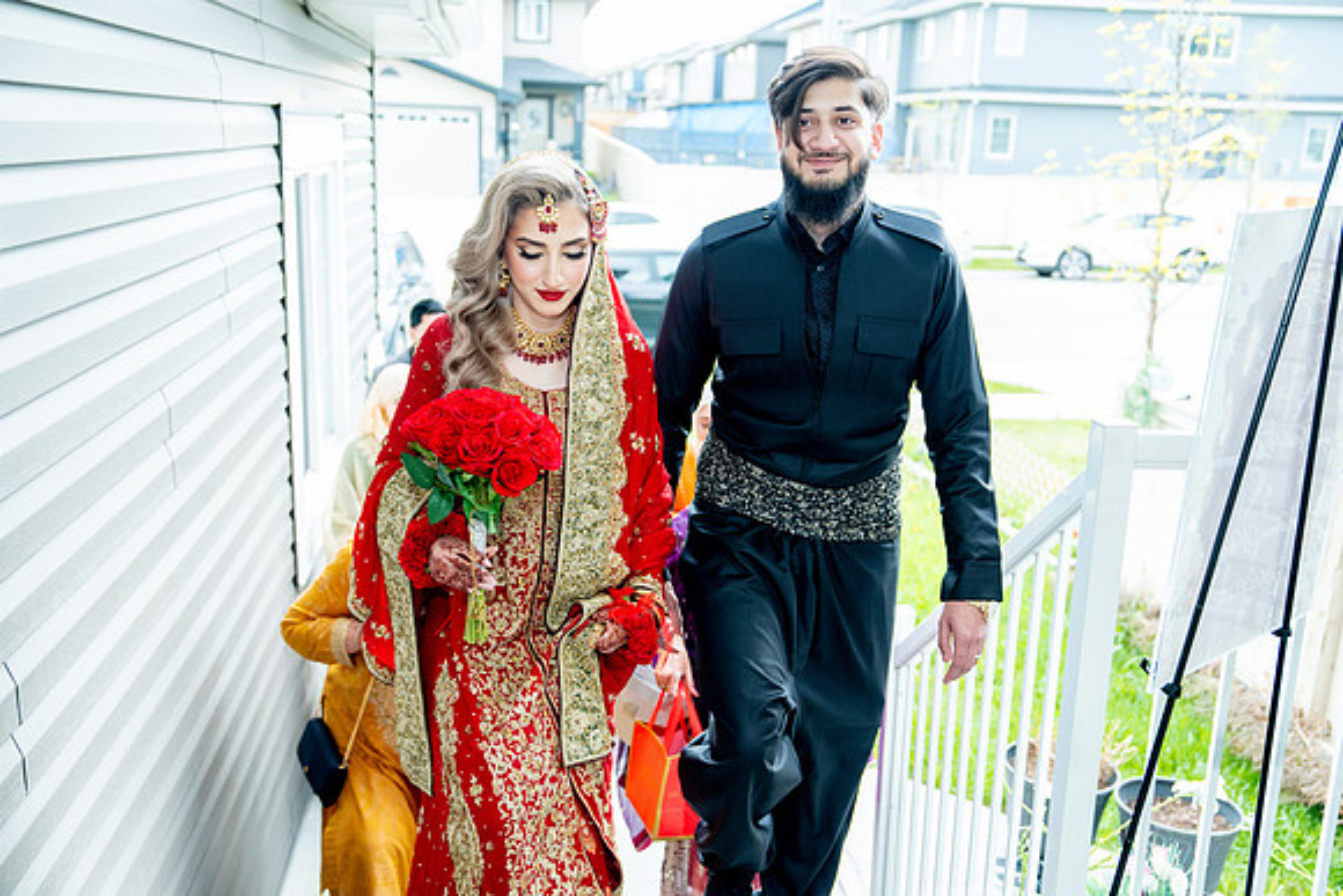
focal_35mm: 34
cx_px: 672
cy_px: 448
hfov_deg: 55.8
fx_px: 1269
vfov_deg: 38.9
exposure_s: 1/320
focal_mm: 34
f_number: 2.8
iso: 1000
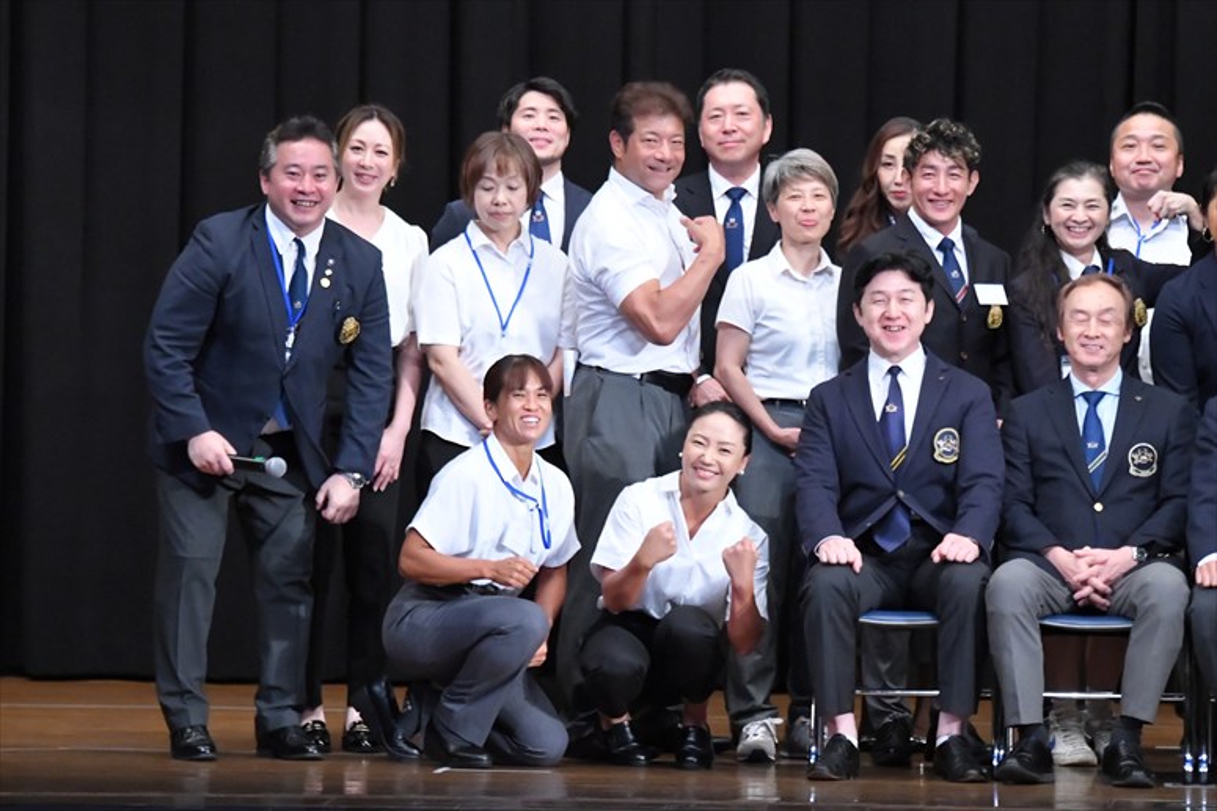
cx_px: 608
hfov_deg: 9.2
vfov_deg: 6.1
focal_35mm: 225
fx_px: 7603
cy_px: 406
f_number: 5.6
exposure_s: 1/400
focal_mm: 150
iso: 8000
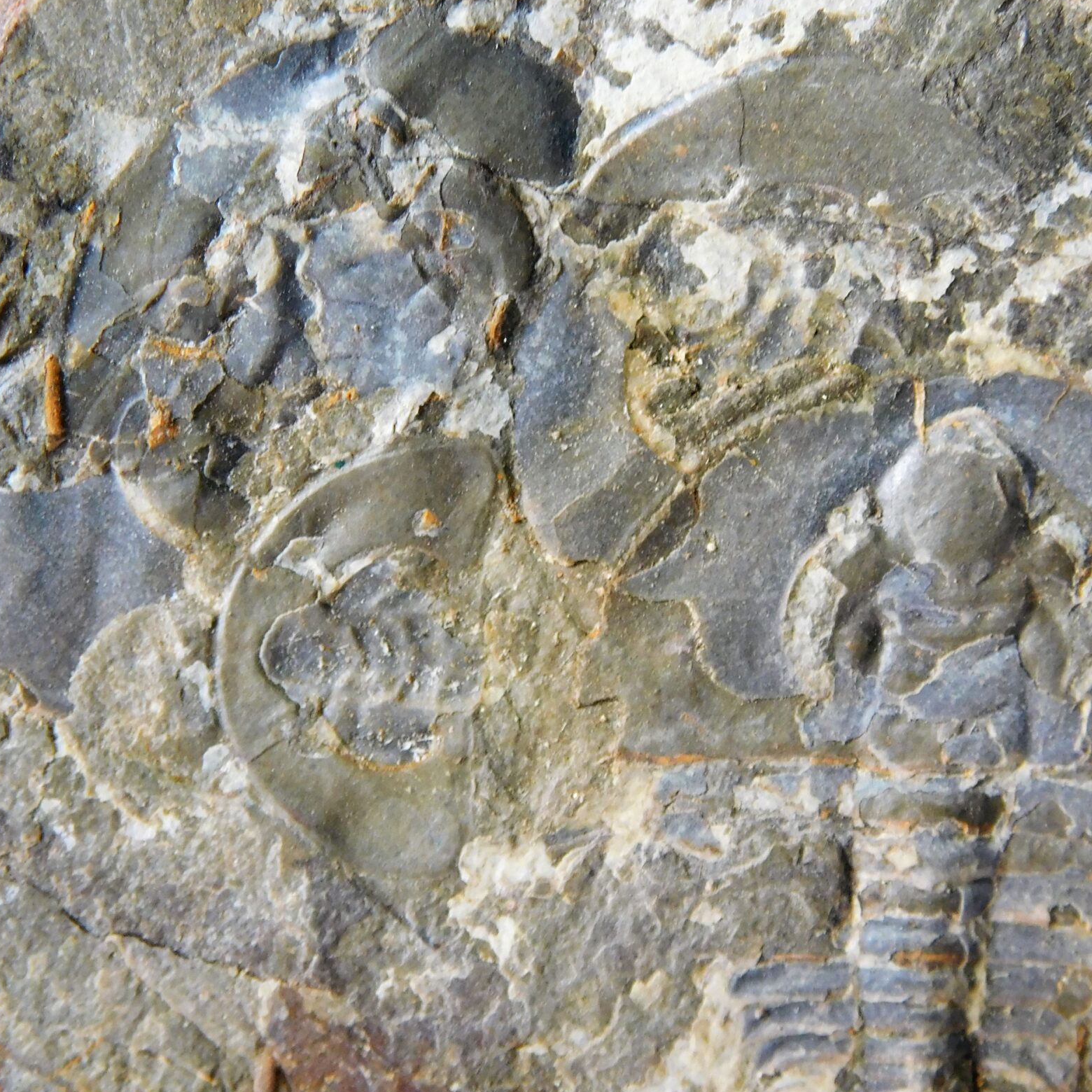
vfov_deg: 13.2
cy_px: 620
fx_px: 4711
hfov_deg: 13.2
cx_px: 599
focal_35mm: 132
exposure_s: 1/40
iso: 125
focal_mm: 16.1
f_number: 4.5
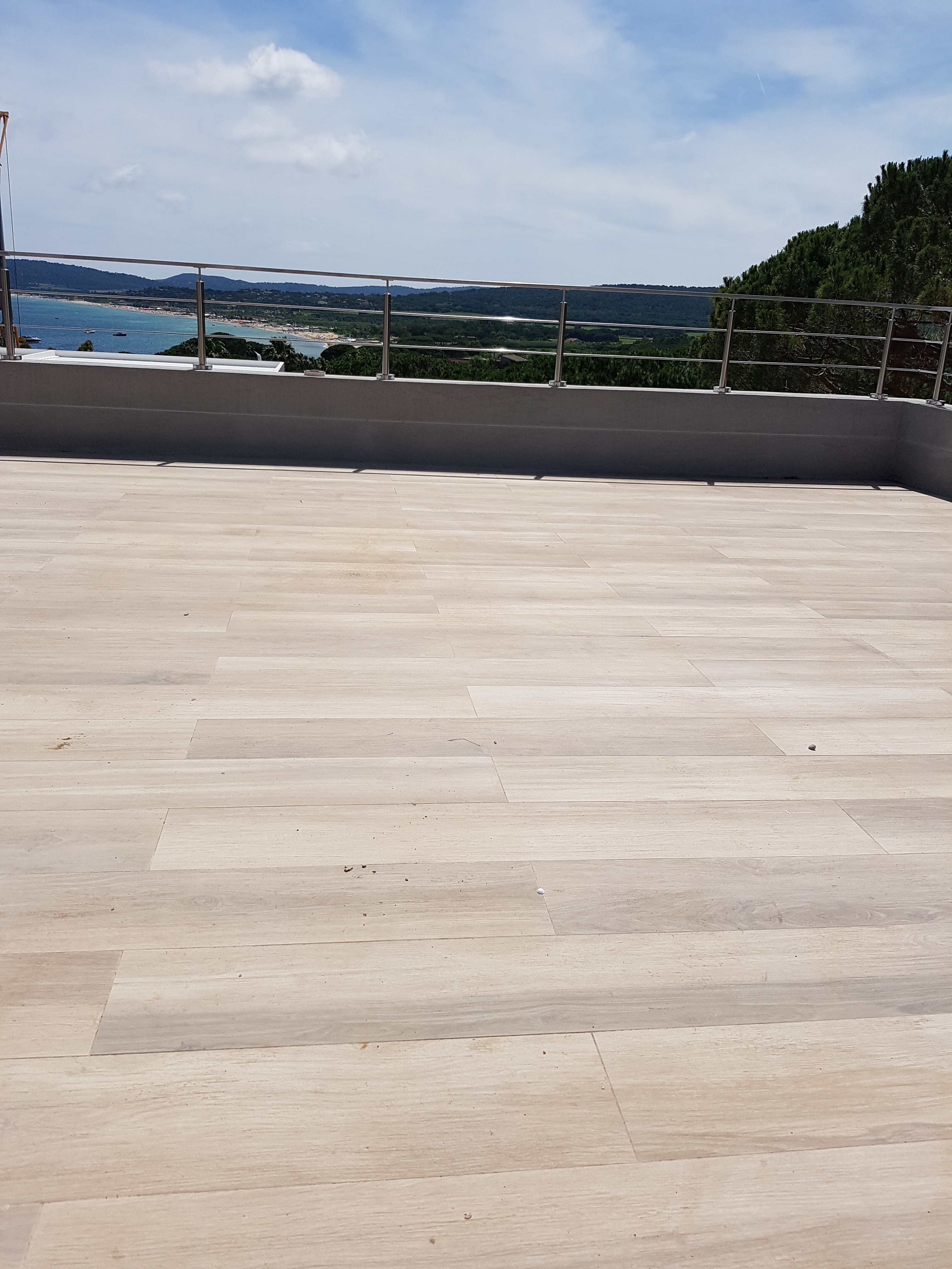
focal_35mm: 26
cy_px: 634
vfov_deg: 67.3
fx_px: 953
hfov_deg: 53.1
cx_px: 476
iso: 50
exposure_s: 1/6080
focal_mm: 4.2
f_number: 1.7
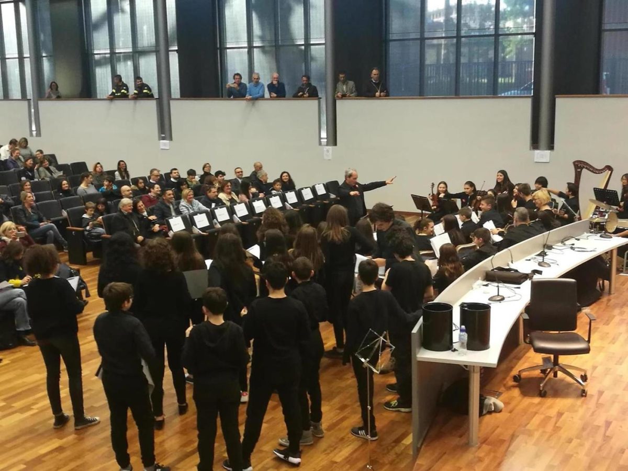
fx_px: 798
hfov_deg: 42.9
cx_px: 314
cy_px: 236
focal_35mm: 44
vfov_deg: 32.9
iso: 200
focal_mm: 4.5
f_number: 2.2
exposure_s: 1/33.3
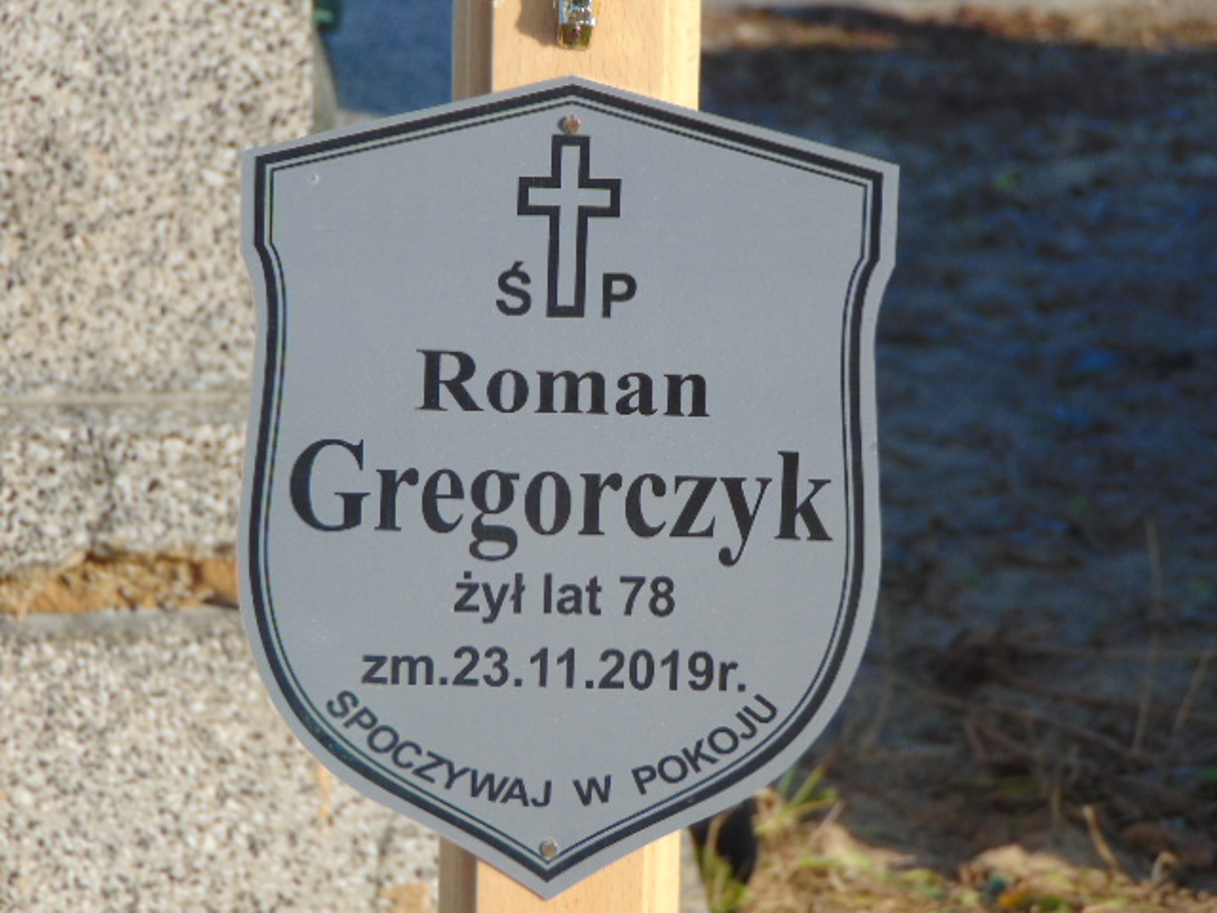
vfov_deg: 7.3
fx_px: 7137
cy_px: 456
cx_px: 608
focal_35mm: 203
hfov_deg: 9.7
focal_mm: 36.4
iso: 80
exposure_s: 1/400
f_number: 4.1
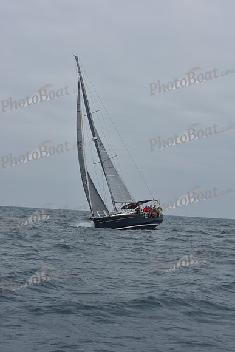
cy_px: 176
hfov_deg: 16.1
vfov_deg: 23.9
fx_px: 832
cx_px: 118
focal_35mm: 85
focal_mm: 85
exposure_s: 1/800
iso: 250
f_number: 8
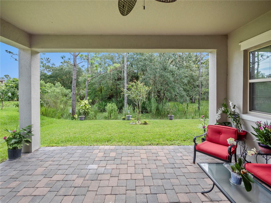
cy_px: 102
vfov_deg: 85.7
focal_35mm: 14
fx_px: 110
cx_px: 136
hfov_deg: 102.1
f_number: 7.1
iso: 200
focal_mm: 7
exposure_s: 1/320
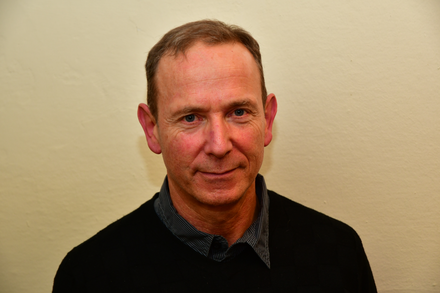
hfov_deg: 21.9
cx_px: 220
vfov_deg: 14.7
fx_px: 1137
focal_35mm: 93
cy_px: 146
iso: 500
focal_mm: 62
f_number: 6.3
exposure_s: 1/60
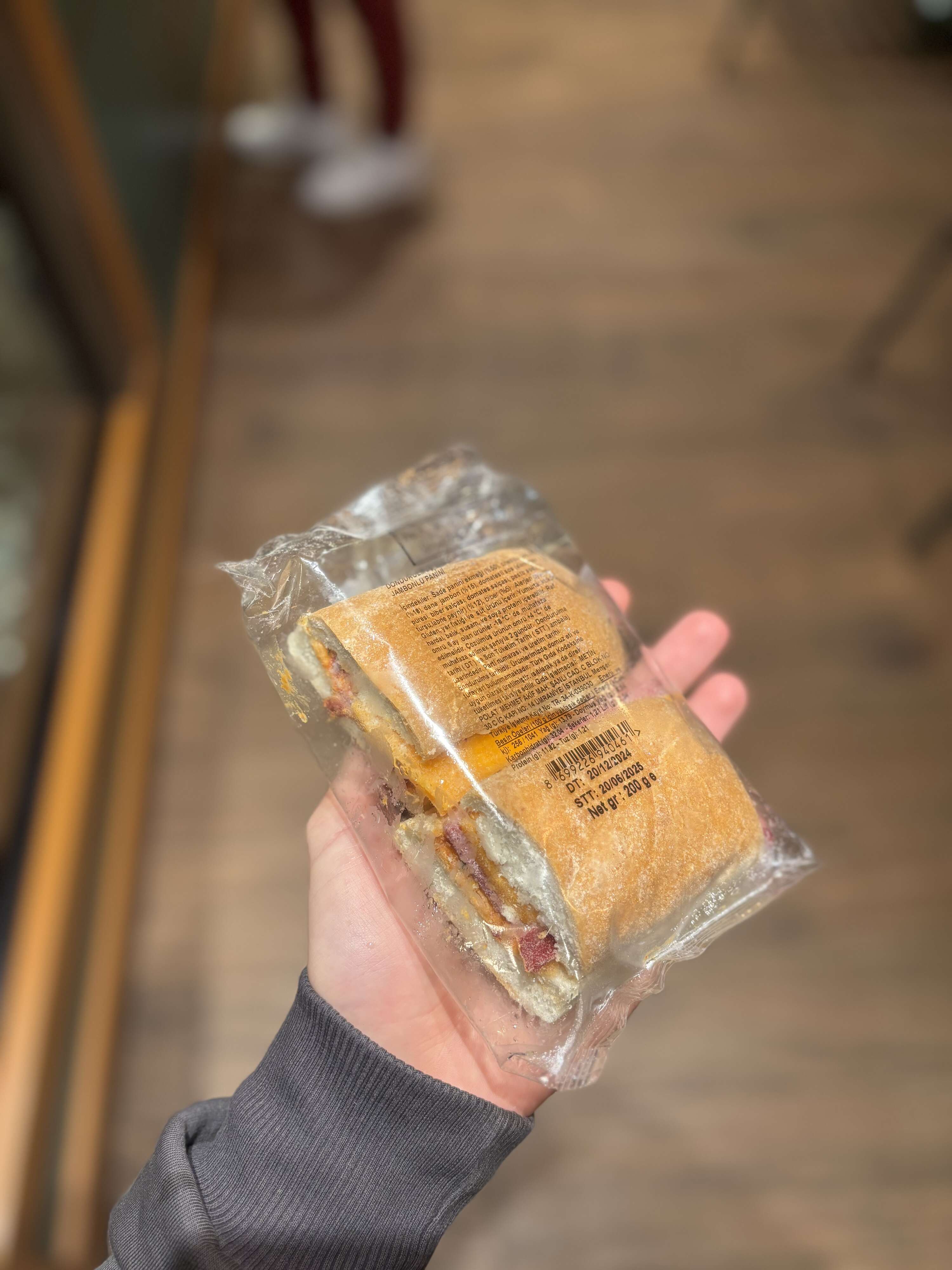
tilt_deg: -57.8
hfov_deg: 53.1
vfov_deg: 67.3
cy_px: 635
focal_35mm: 26
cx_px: 476
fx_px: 953
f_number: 1.6
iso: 160
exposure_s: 1/50
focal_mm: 5.96
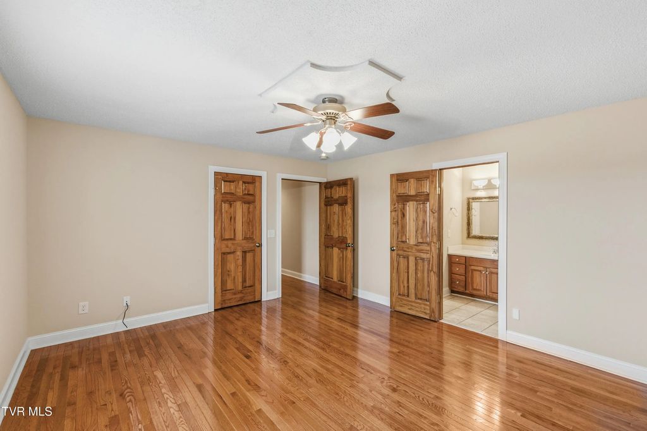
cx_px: 324
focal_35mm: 16
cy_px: 216
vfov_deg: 73.7
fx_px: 287
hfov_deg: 96.8
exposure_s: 1/40
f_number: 8
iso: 400
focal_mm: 16
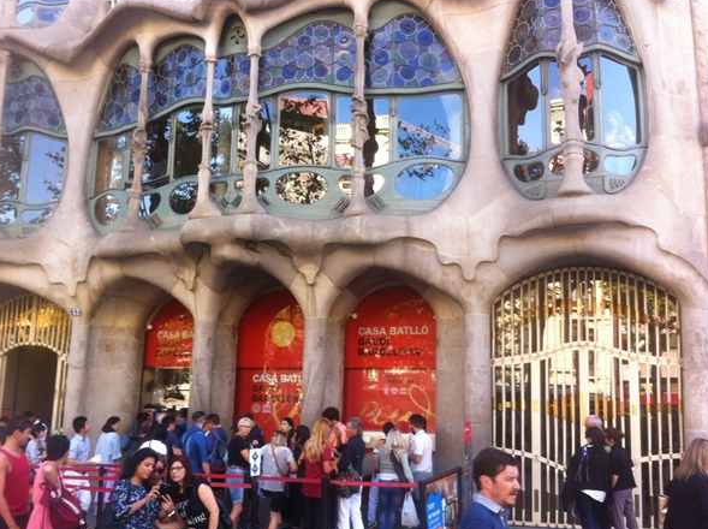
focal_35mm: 38
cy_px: 275
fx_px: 776
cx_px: 327
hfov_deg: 49.0
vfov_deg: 37.6
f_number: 2.8
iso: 80
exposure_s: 1/120
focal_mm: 3.85
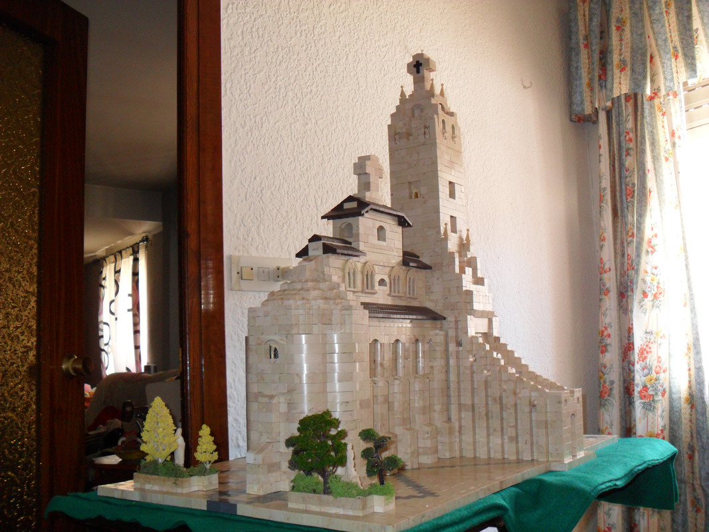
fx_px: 717
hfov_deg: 52.6
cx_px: 354
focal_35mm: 35
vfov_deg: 40.7
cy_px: 266
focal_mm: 6.3
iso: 200
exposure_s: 1/45
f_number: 3
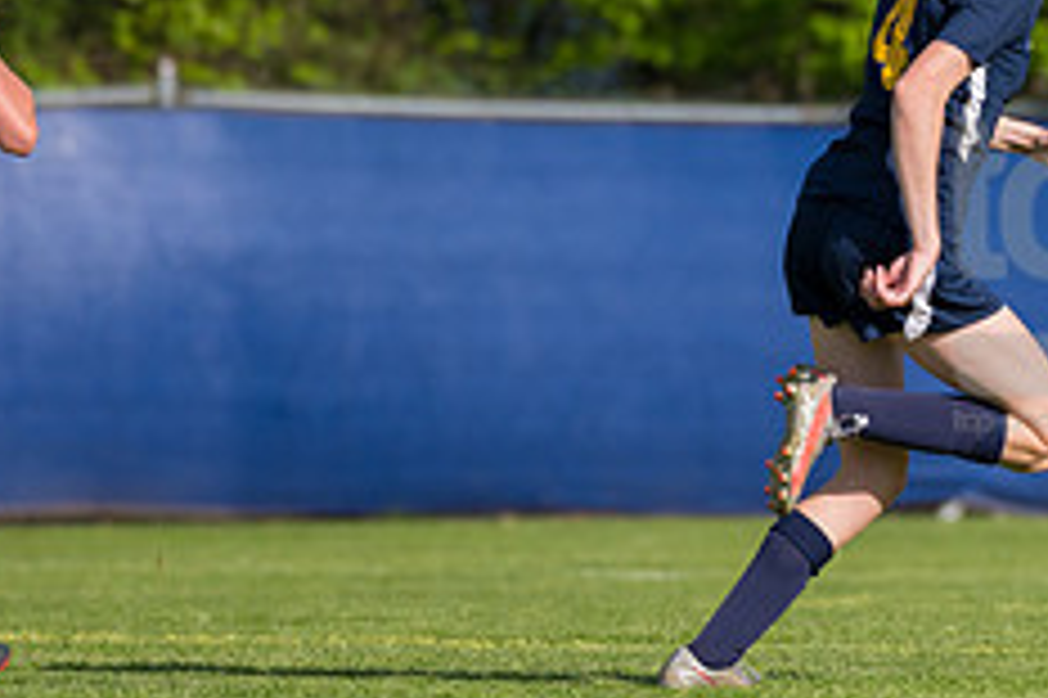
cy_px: 277
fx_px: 22457
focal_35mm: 772
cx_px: 1093
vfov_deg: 1.8
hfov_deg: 2.7
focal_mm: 310
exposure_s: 1/2000
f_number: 5.6
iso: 400
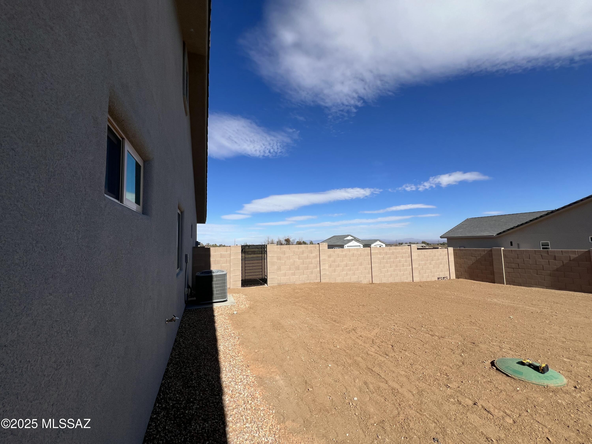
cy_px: 222
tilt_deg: +5.2
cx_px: 296
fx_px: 222
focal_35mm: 13
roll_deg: +1.5
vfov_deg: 89.9
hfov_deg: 106.2
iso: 32
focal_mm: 1.57
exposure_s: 1/2950
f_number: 1.8
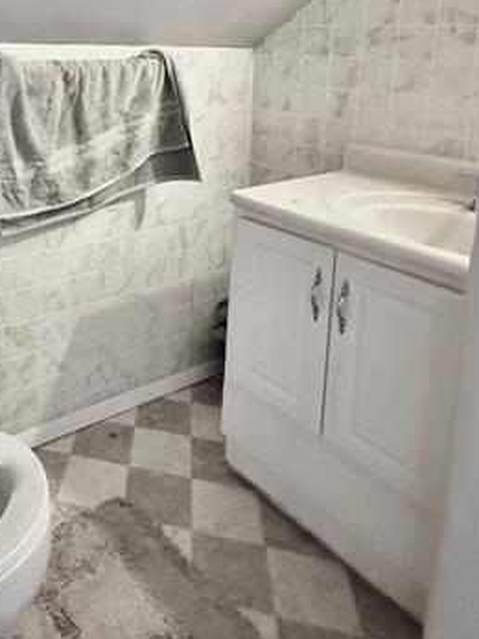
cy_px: 110
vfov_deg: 53.7
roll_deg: -2.0
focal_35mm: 31
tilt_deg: -5.9
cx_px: 46
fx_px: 572
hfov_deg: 41.7
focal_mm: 2.22
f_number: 2.2
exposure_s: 1/60
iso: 1000
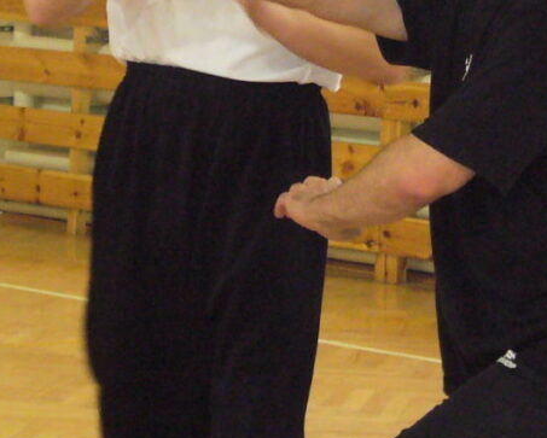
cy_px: 68
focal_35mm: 236
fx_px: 3823
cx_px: 193
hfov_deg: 8.2
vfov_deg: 6.6
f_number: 3.3
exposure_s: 1/30
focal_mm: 12.8
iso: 320
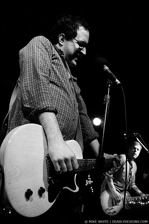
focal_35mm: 30
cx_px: 74
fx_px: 187
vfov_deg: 62.0
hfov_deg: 43.5
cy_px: 112
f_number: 3.2
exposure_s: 1/80
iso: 800
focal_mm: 20
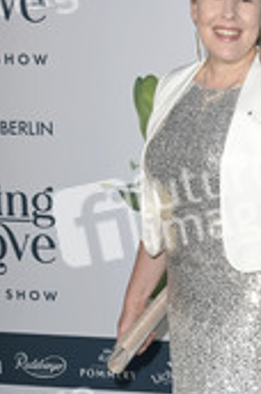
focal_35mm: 93
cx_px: 236
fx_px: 1015
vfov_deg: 21.6
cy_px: 328
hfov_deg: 14.5
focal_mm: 40
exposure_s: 1/250
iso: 640
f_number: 6.3
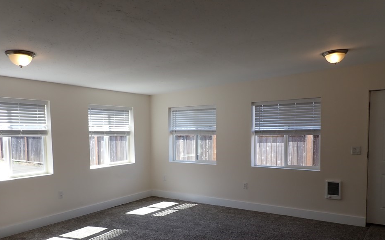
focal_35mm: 29
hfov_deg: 64.6
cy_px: 153
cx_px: 186
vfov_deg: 42.7
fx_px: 304
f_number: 2.8
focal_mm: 4.5
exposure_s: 1/160
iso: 100
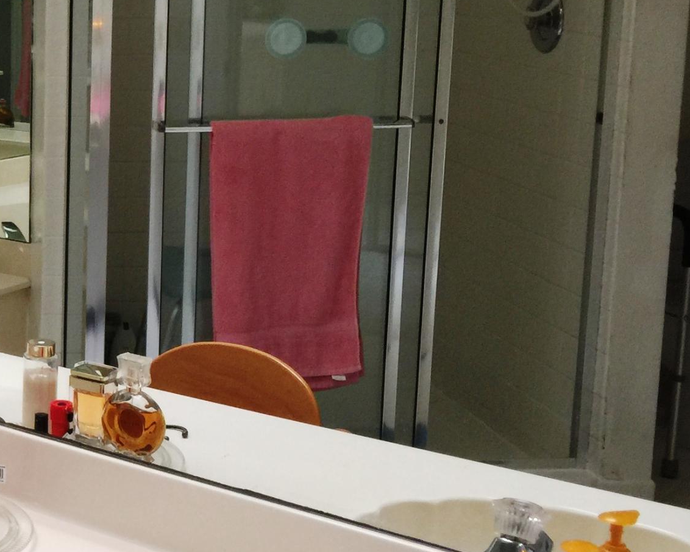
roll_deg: -0.7
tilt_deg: -10.3
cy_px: 200
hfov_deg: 22.8
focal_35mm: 75
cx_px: -186
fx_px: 1532
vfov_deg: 20.4
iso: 40
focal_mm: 4.15
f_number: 2.2
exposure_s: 1/15
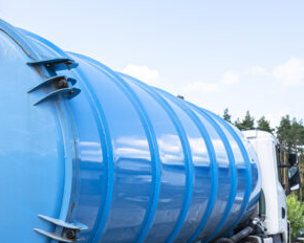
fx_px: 612
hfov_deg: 27.7
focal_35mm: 68
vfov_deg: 22.2
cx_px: 93
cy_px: 194
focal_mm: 35
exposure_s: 1/125
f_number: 6.3
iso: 100
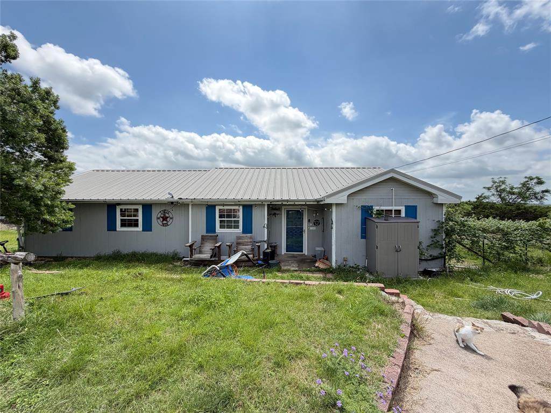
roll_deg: +0.2
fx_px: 223
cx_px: 276
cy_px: 206
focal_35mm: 14
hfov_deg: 102.1
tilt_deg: -1.3
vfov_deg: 85.7
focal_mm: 2.22
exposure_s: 1/527
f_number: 2.2
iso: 40
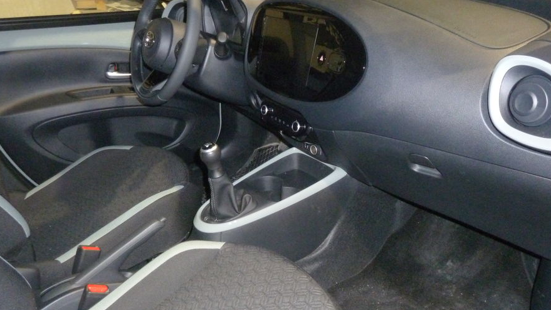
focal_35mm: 31
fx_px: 453
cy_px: 190
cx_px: 271
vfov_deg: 37.6
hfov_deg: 62.6
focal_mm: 4.1
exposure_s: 1/30
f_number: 3.3
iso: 640
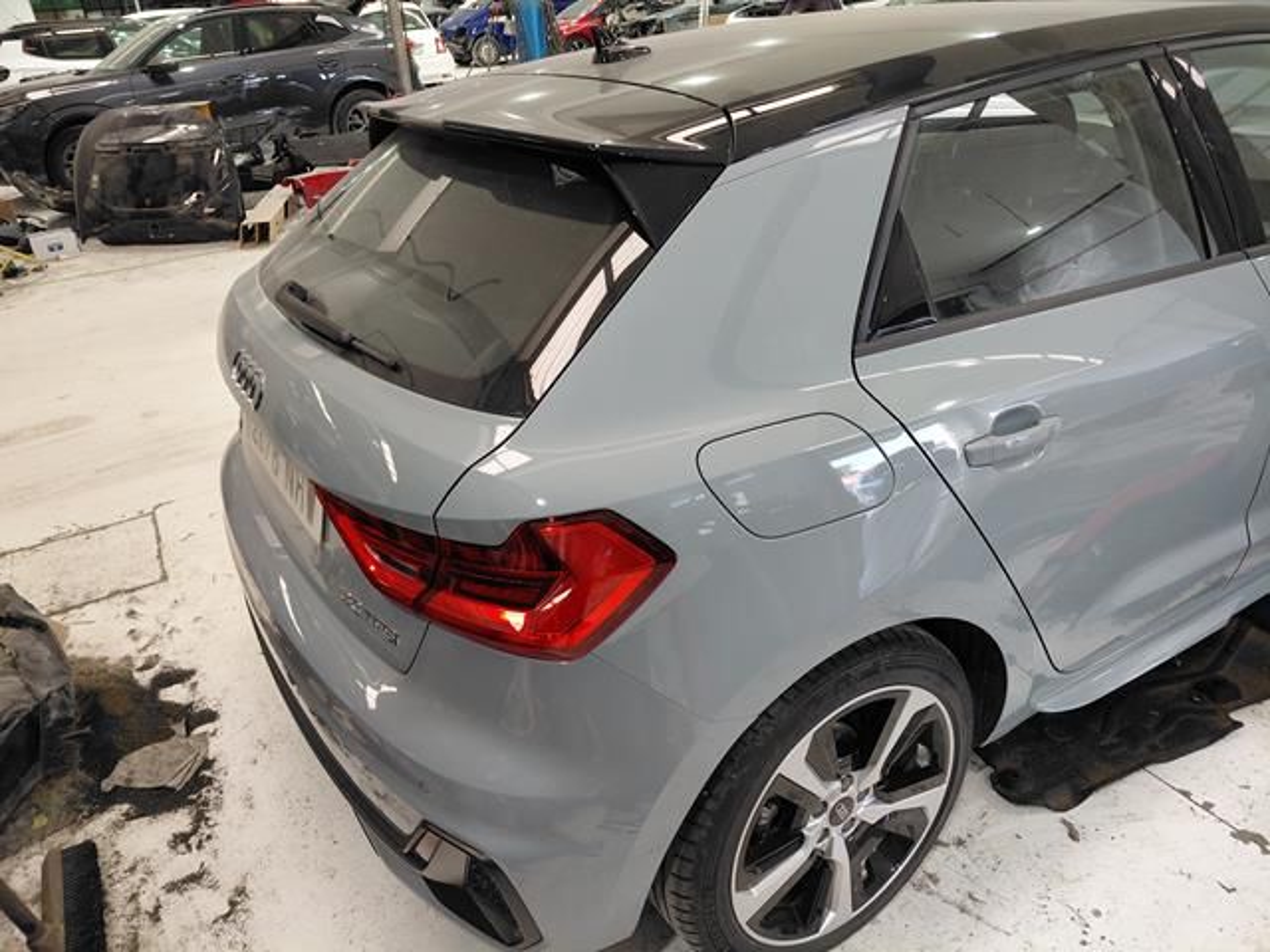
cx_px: 635
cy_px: 476
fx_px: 917
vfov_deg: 54.9
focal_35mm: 25
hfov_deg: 69.4
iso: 100
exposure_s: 1/120
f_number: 1.8
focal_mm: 4.69
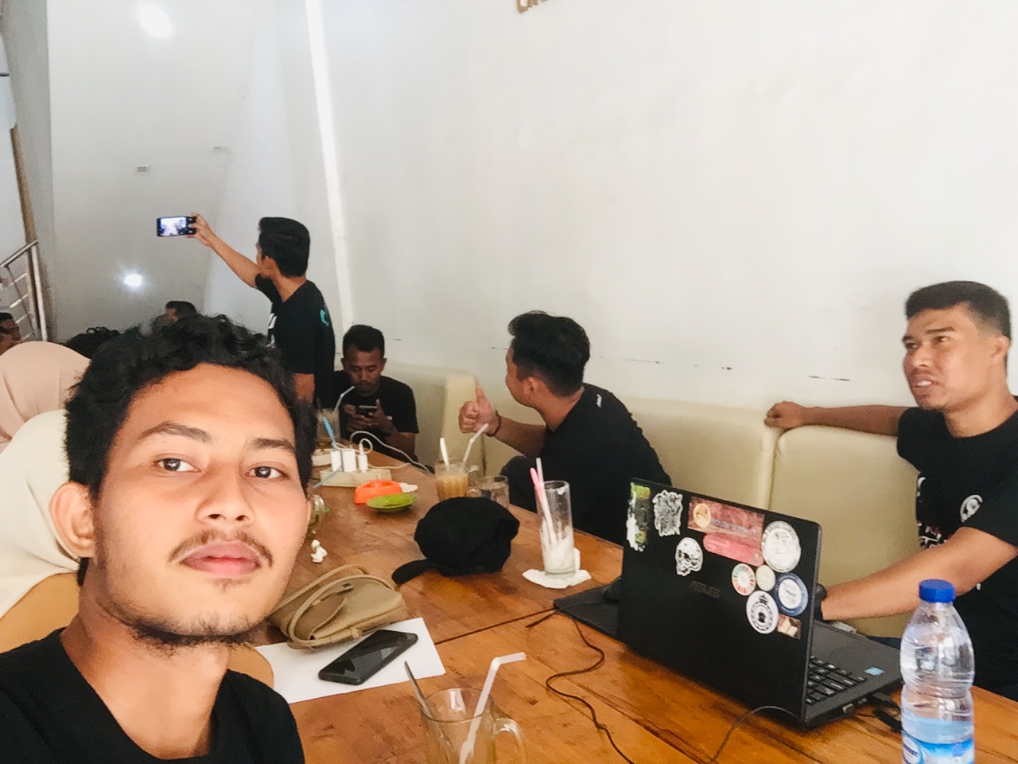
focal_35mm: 31
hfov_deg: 58.4
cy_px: 382
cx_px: 509
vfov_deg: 45.4
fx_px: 912
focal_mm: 2.65
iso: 125
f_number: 2.2
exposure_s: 1/33
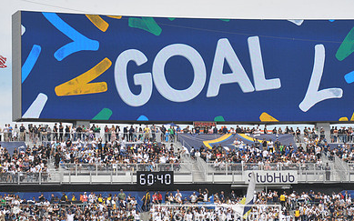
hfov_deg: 13.5
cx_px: 217
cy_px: 80
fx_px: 1495
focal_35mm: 155
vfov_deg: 8.5
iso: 320
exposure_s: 1/500
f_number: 11
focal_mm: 102
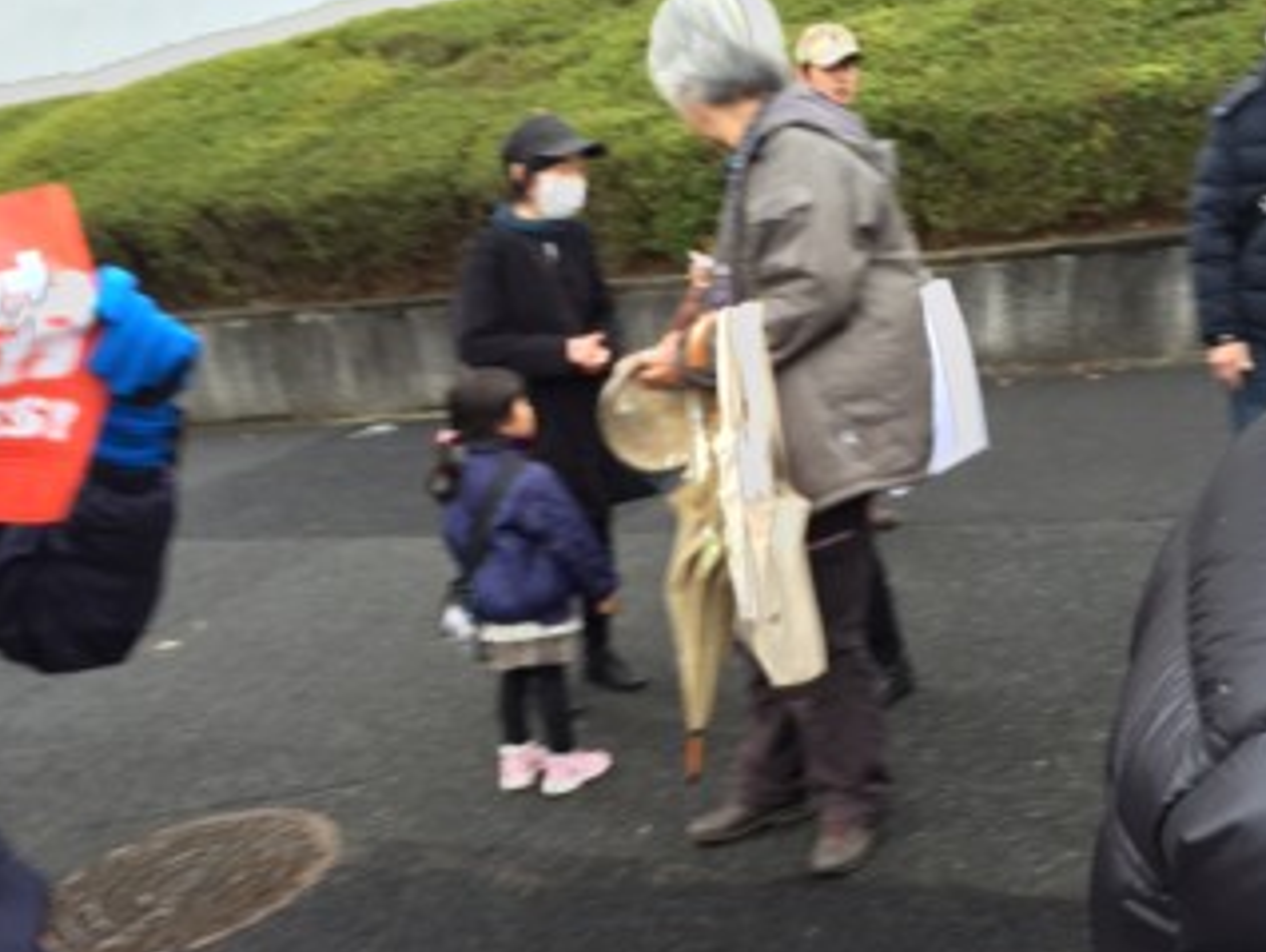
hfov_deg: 45.6
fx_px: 1501
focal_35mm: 41
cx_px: 721
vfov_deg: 34.8
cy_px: 649
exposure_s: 1/120
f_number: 2.2
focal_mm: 4.15
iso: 50
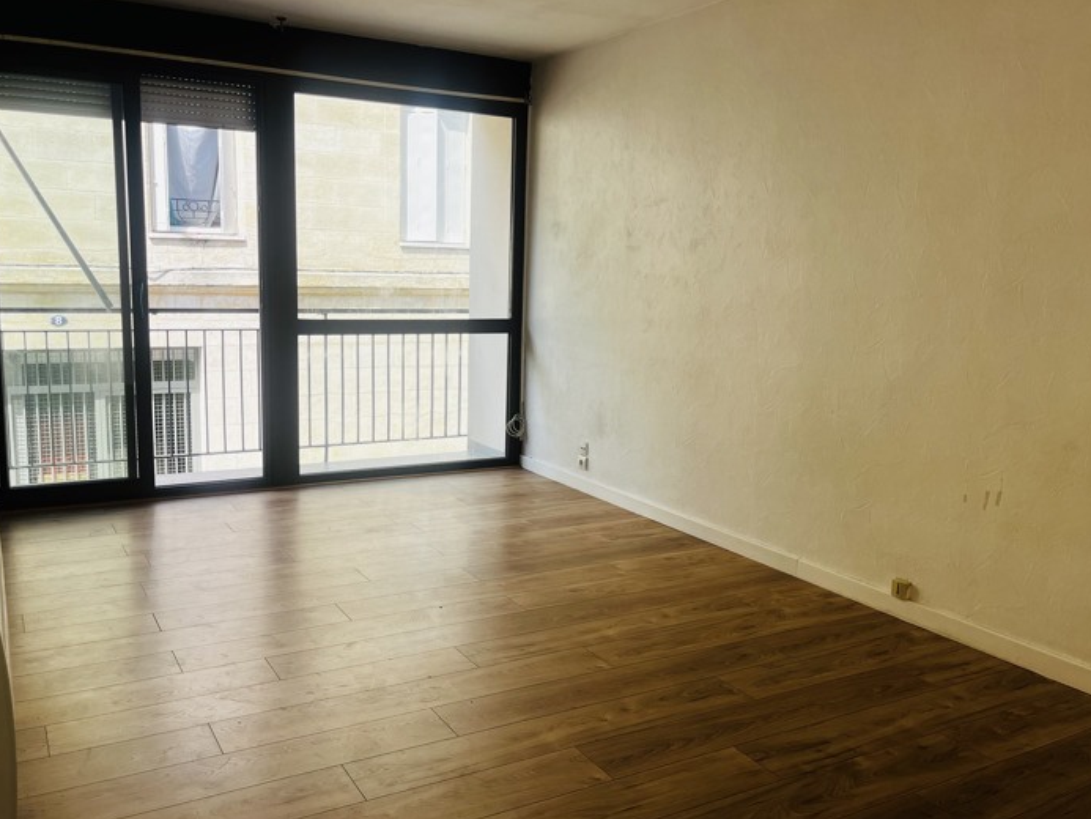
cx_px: 520
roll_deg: -0.9
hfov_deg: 59.9
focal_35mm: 30
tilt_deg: -9.0
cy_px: 416
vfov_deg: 46.8
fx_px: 946
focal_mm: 5.1
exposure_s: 1/793
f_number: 1.6
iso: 50
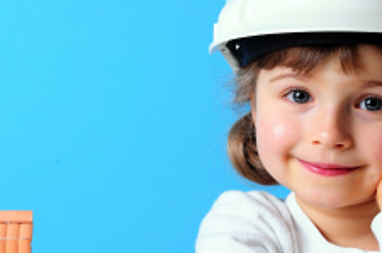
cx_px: 134
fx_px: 3007
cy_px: 161
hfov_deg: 7.3
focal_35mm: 284
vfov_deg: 4.8
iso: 200
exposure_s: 1/200
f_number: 9
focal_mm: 100
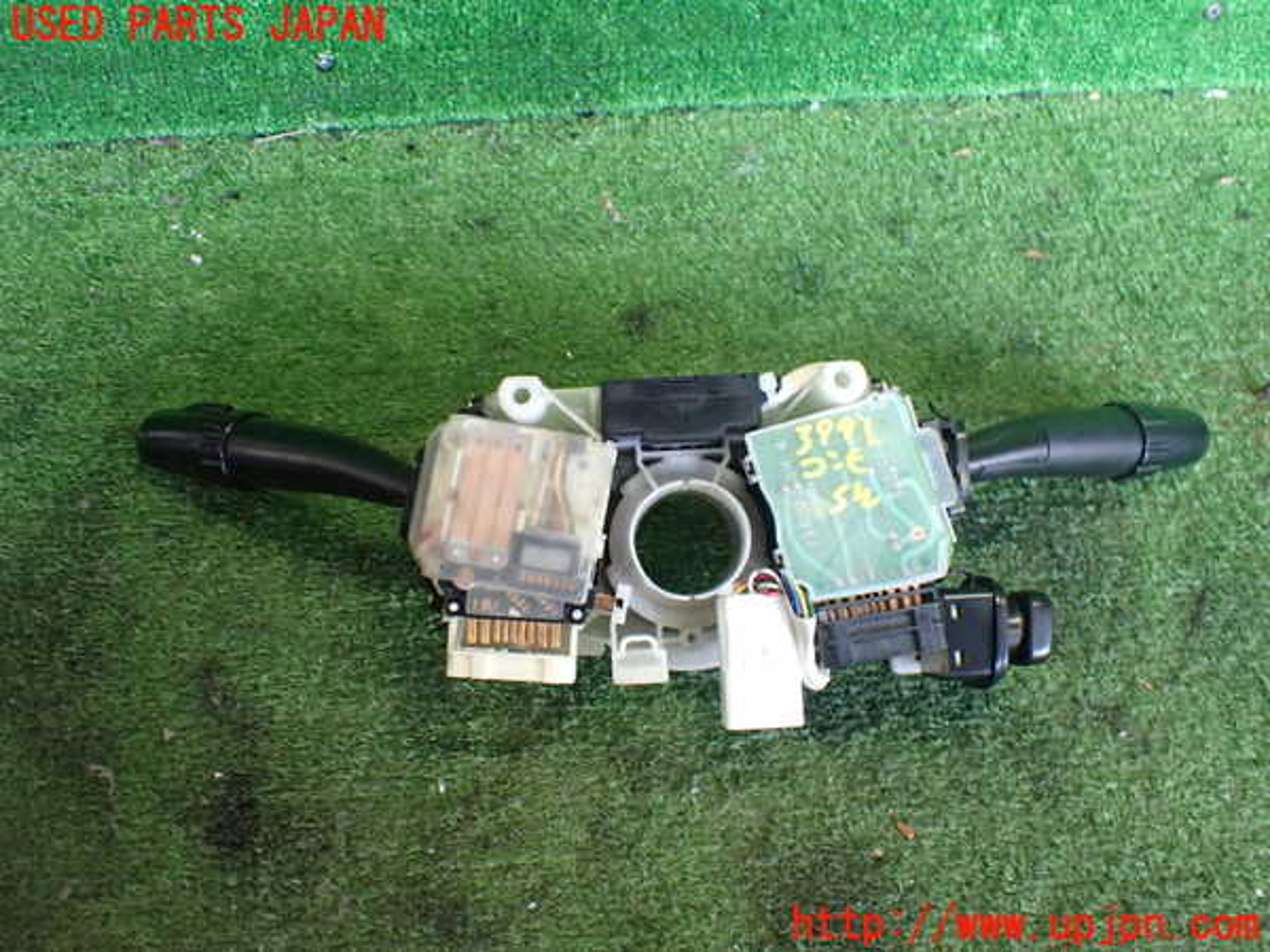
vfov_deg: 46.8
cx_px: 635
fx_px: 1101
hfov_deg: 60.0
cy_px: 476
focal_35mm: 30
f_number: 2.3
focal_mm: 5.4
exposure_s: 1/125
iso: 800
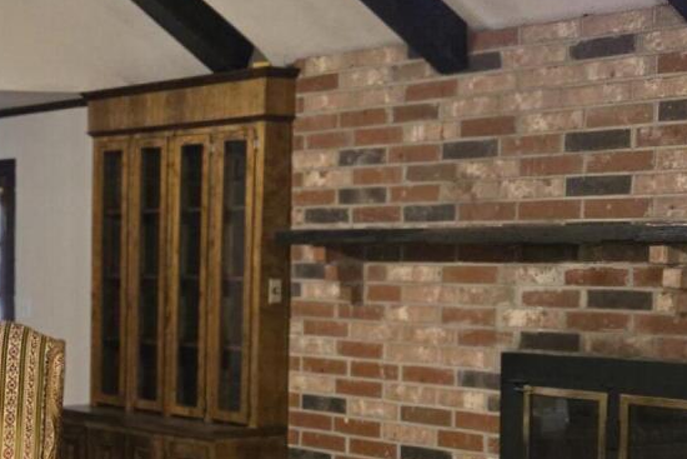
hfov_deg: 22.2
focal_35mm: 87
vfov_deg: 15.6
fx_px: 1661
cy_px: 396
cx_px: -59
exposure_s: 1/120
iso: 1000
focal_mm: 5.4
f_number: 1.8
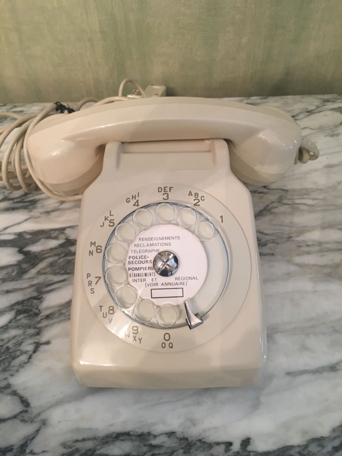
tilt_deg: -48.5
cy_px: 228
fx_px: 382
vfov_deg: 61.7
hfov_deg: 48.2
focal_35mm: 29
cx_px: 171
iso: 160
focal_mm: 4.15
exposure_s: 1/33
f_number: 2.2
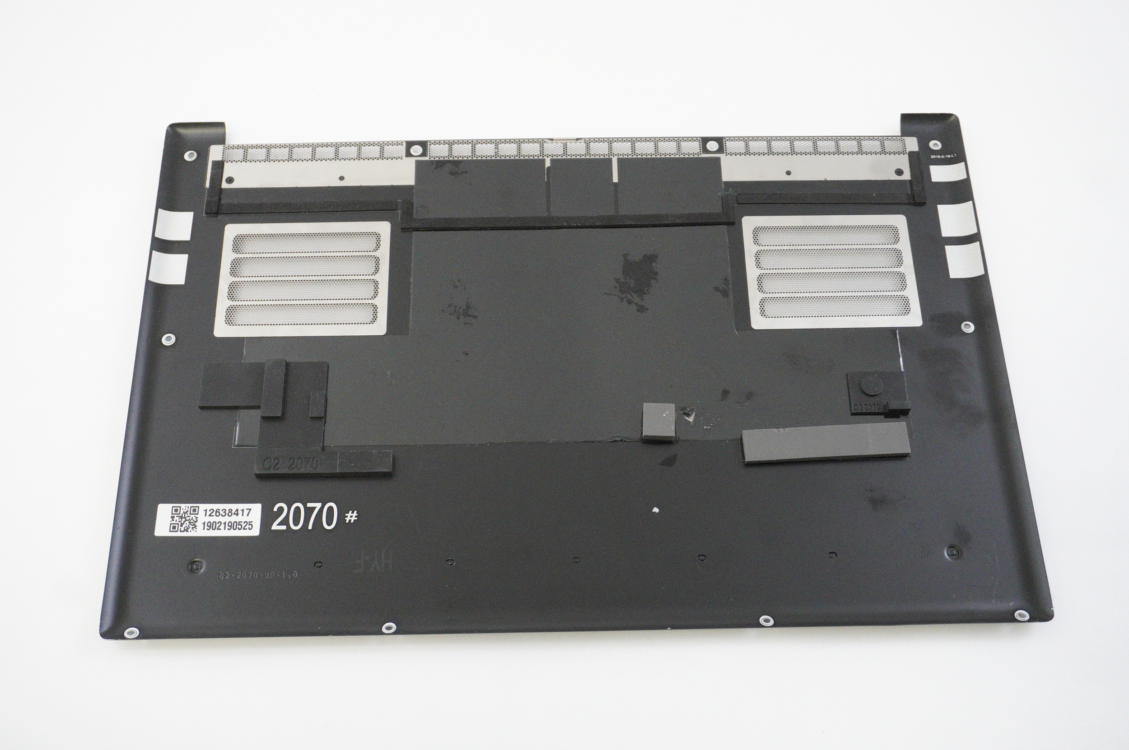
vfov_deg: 34.1
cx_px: 564
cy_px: 375
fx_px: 1222
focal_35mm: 39
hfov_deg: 49.6
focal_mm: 26
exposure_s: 1/200
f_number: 5.6
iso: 5000
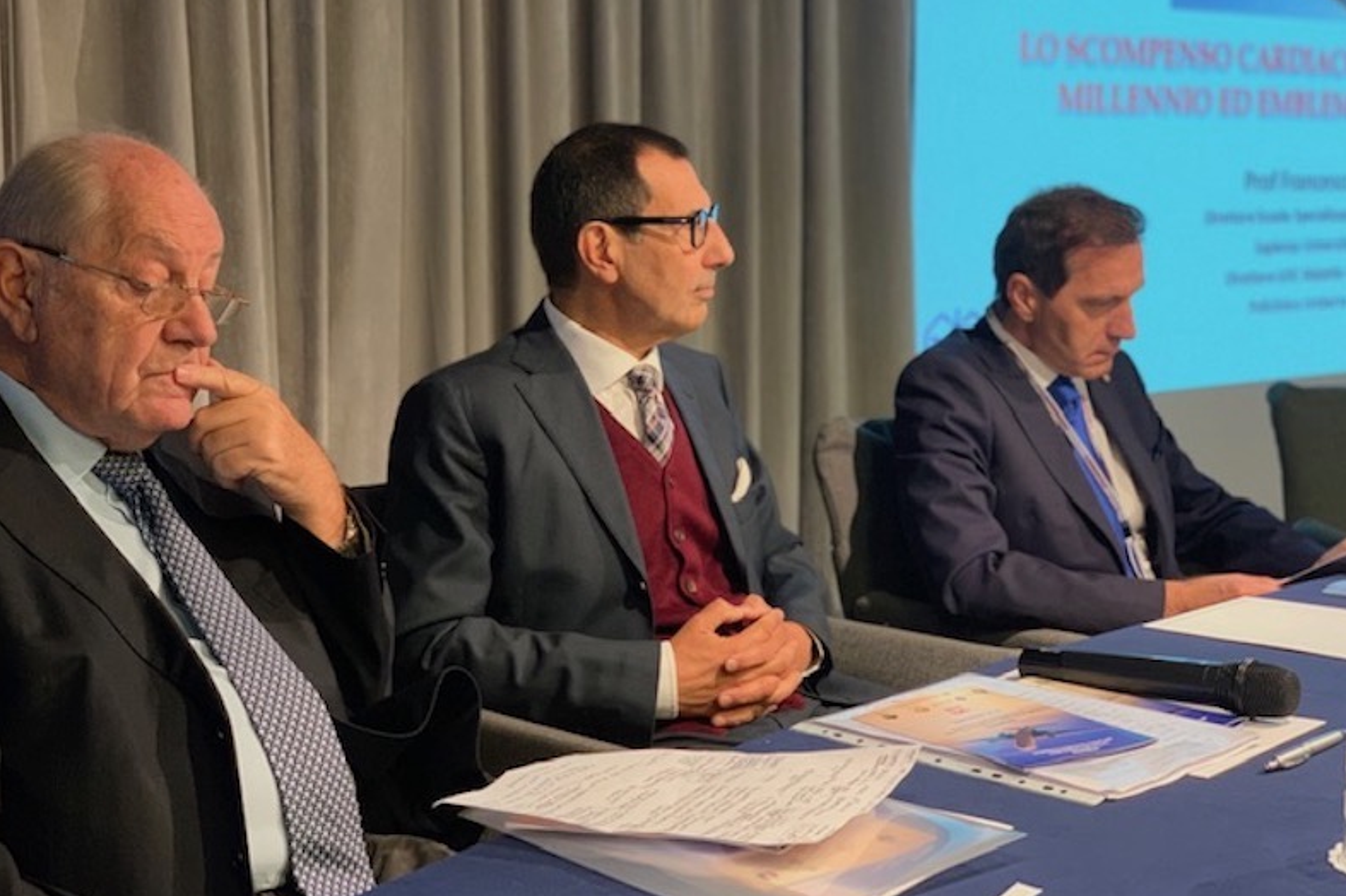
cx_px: 681
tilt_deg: -6.6
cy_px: 414
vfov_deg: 24.6
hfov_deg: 36.3
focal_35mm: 55
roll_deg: -0.2
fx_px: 2055
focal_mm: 6
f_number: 2.4
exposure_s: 1/50
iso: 400
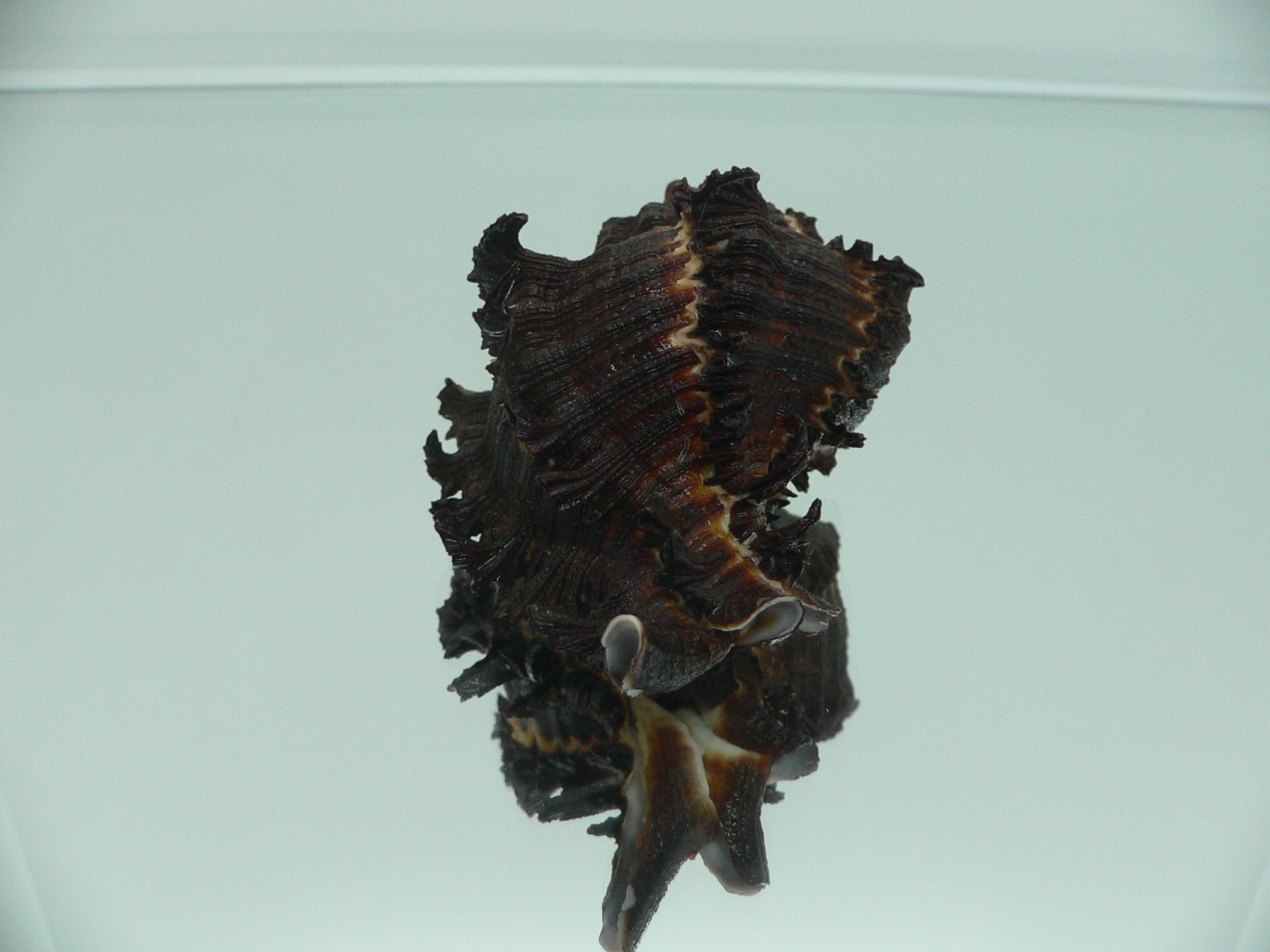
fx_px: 1284
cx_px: 635
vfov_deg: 40.7
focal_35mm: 35
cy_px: 476
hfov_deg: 52.6
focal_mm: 4.6
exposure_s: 1/60
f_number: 2.8
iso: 150
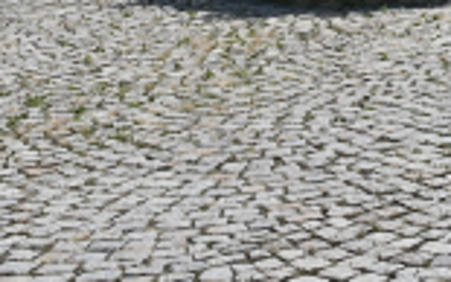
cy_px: -391
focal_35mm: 142
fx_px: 1746
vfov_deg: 8.5
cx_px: 727
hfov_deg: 13.6
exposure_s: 1/500
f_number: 13
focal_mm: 18
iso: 200
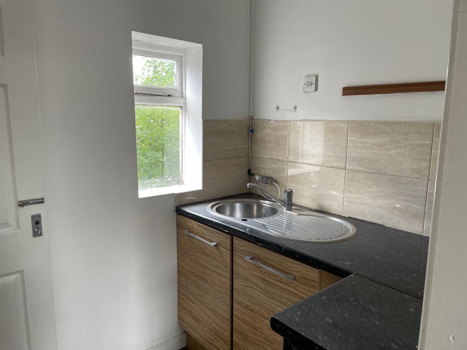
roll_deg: -0.7
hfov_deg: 67.3
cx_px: 234
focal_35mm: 26
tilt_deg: -9.4
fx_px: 351
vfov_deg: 53.1
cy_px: 175
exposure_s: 1/121
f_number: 1.6
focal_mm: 4.2
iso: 64
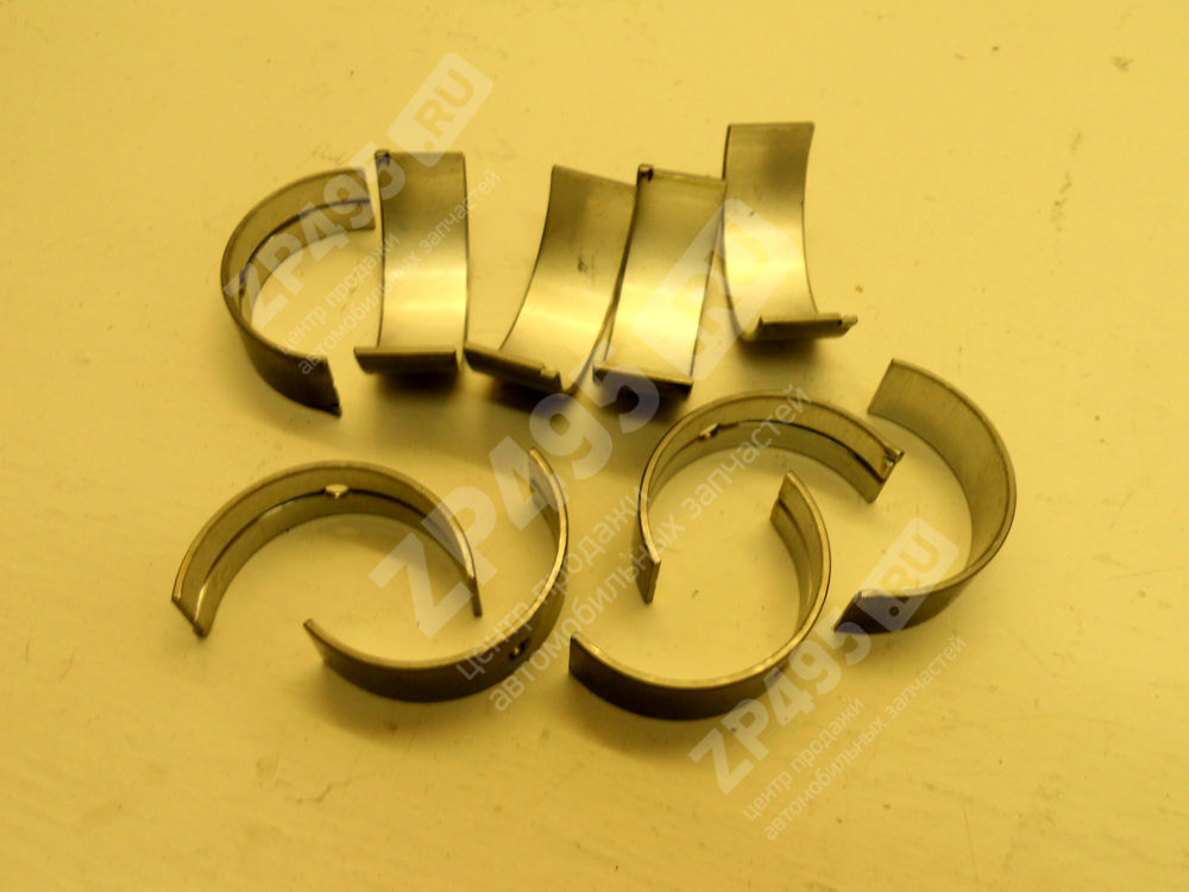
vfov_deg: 44.2
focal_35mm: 32
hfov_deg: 56.8
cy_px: 446
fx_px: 1099
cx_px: 594
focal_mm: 5.8
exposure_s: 1/30
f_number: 3.5
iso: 80
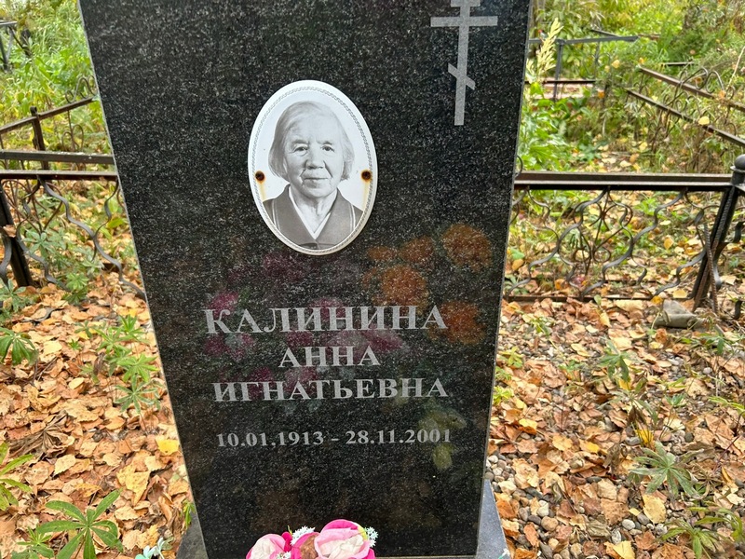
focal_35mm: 26
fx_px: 560
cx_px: 372
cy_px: 280
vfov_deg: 53.1
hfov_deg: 67.3
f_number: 1.5
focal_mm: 5.7
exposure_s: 1/254
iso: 40
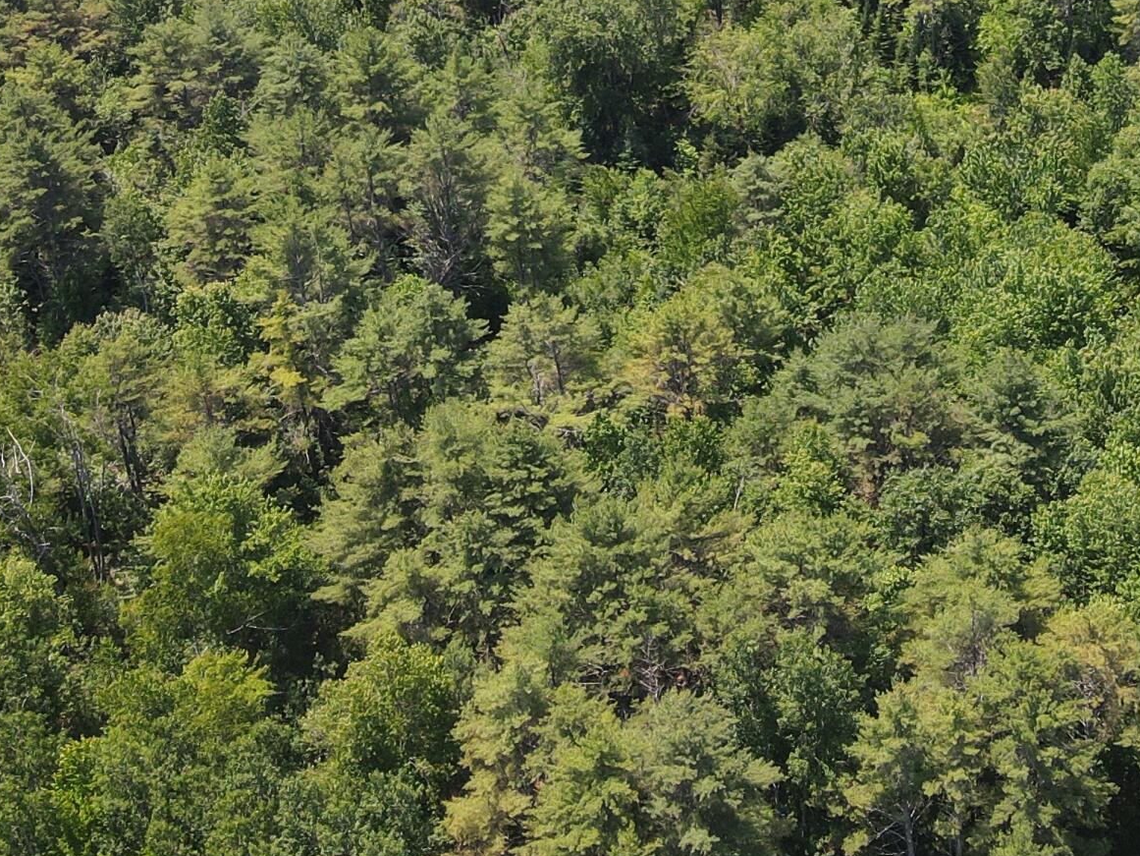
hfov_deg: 30.6
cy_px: -86
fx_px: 2042
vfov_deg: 22.3
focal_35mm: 62
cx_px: 881
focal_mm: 4.5
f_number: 2.8
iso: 100
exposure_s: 1/320
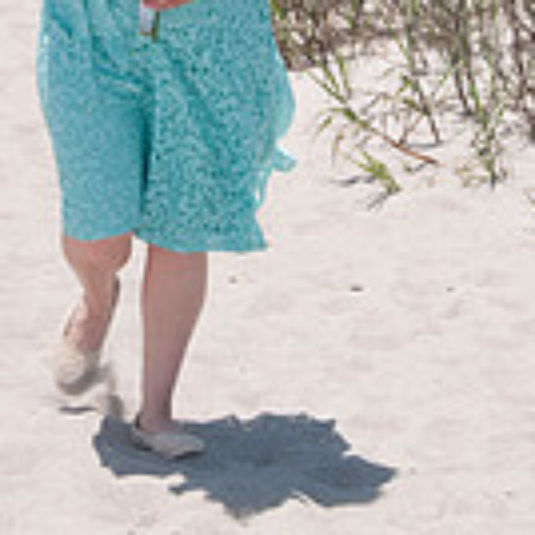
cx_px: 246
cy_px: -64
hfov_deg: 8.5
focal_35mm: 206
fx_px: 3602
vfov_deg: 8.4
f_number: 11
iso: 100
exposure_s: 1/250
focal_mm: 48
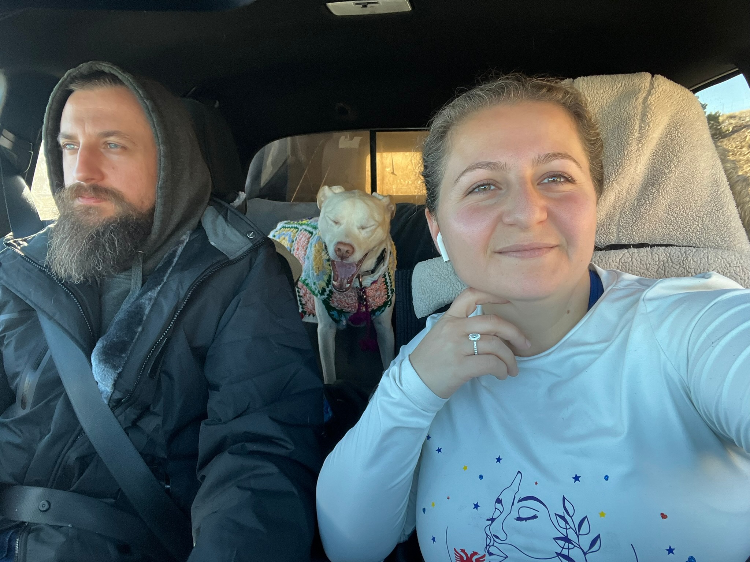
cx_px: 375
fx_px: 498
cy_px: 281
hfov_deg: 73.9
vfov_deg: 58.9
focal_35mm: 23
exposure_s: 1/121
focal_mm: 2.71
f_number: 2.2
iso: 80
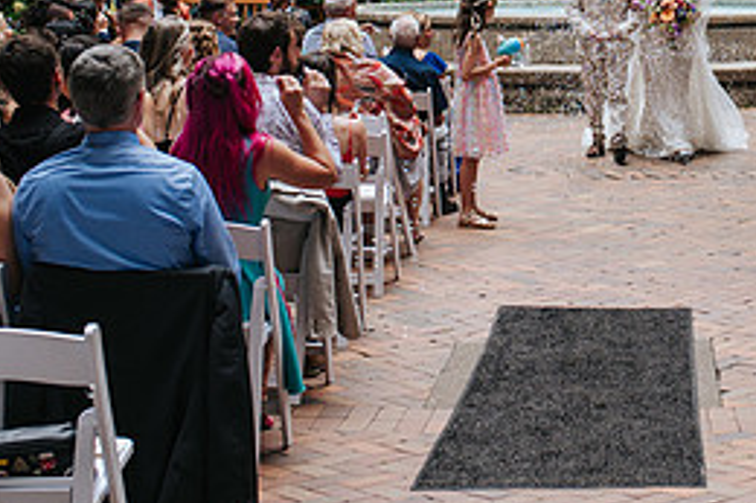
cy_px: -18
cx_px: 680
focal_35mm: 88
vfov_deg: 15.2
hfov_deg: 22.6
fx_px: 1847
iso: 800
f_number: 4
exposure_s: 1/400
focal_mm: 35
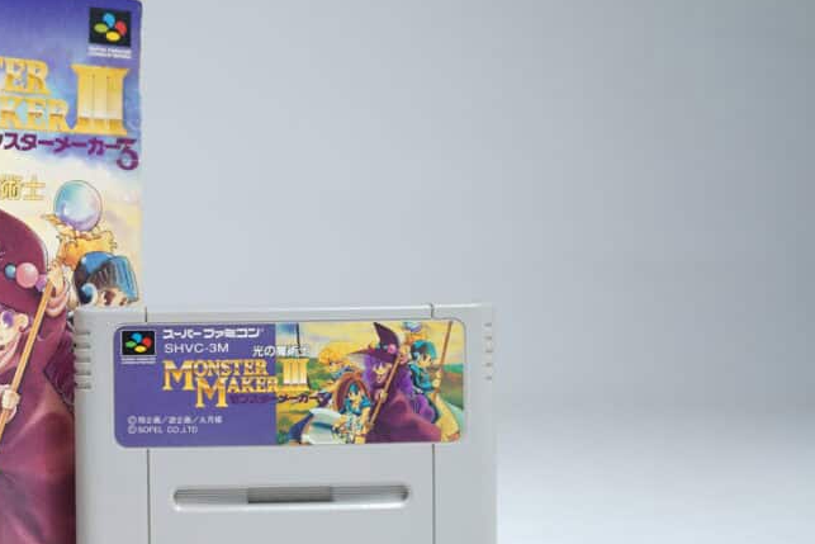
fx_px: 1268
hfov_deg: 34.3
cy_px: 312
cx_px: 137
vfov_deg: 24.2
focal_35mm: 56
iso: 64
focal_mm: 30
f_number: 4
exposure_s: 1/5
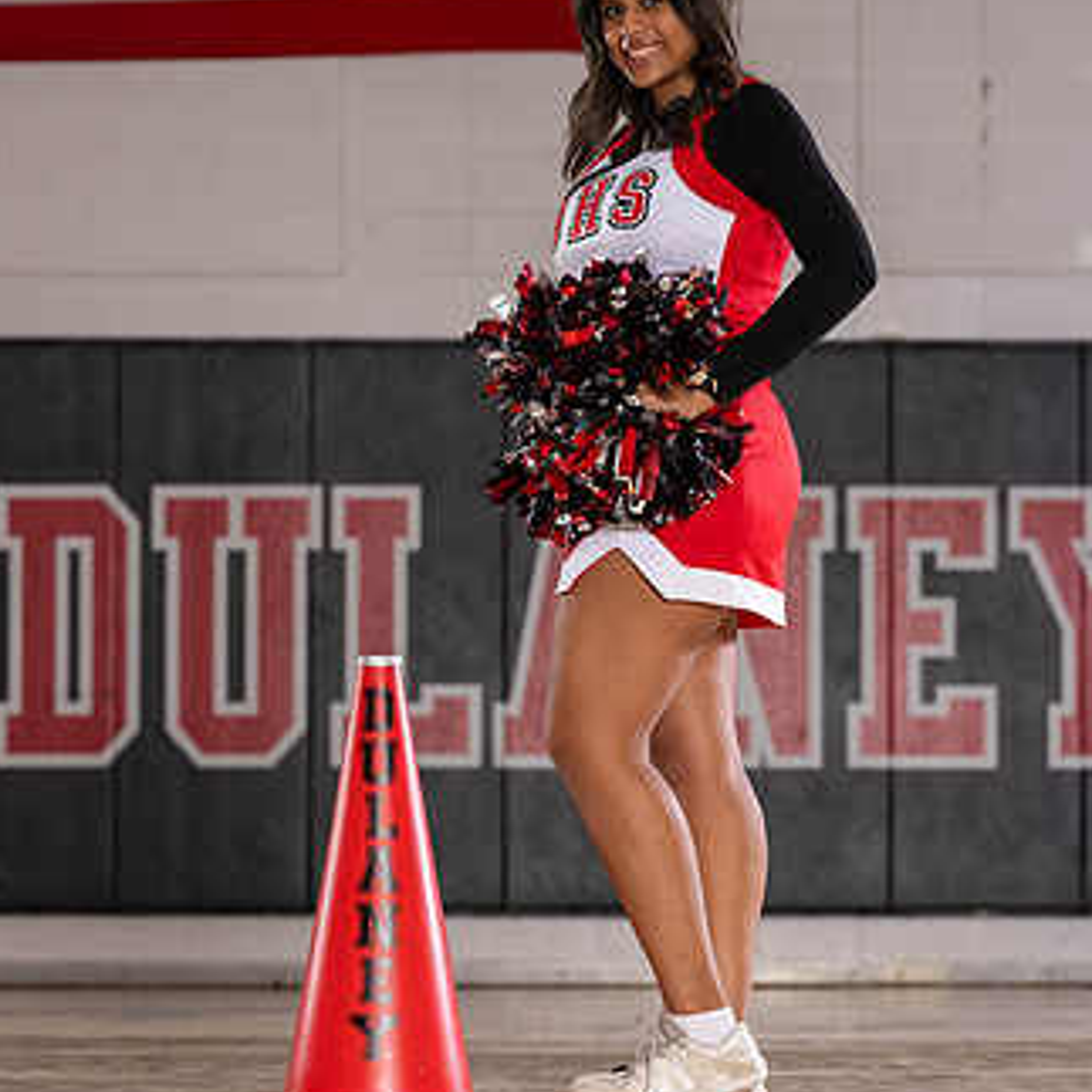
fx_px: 6139
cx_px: 624
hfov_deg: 10.2
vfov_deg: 10.2
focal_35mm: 172
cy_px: 472
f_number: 4
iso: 125
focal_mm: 86
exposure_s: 1/200
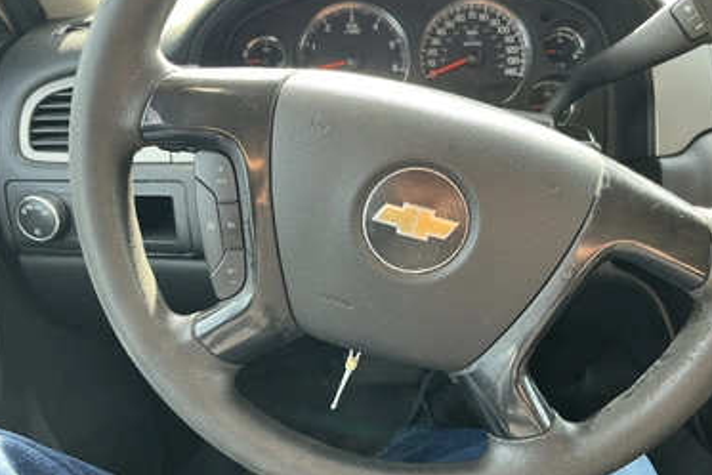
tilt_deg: -31.6
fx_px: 574
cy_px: 259
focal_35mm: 29
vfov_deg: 44.9
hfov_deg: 63.6
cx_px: 372
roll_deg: +1.1
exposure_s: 1/121
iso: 100
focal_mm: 5.1
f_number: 1.6
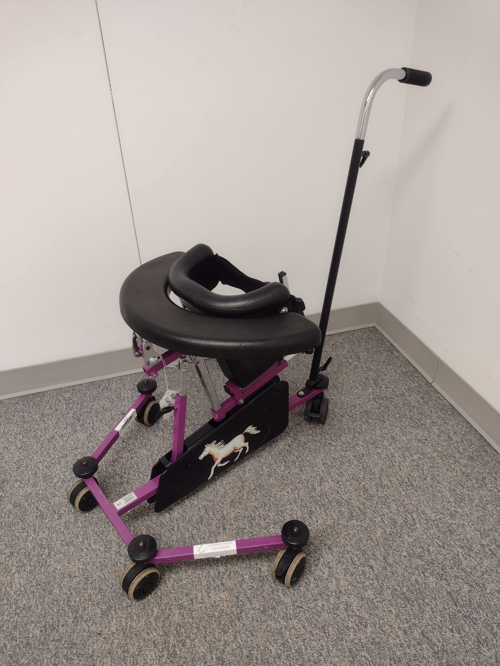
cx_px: 250
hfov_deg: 51.4
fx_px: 520
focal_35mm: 27
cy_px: 333
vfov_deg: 65.3
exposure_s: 1/60
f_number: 1.7
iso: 203
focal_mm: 4.71
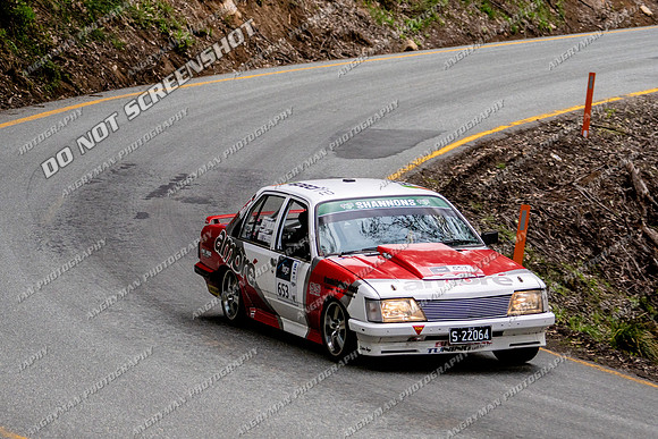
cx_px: 308
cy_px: 234
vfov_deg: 5.7
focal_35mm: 240
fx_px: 4396
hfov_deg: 8.6
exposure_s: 1/640
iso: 500
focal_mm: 135
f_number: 5
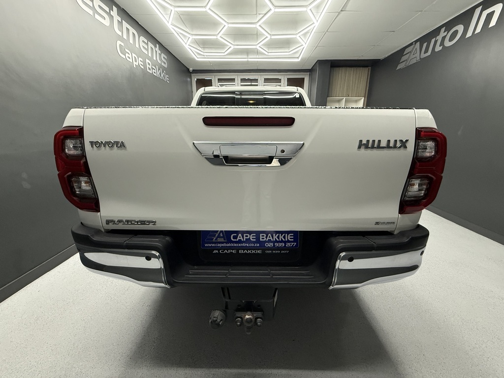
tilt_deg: -14.5
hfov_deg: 102.1
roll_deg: +0.1
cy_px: 189
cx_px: 252
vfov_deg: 85.7
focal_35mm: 14
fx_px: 204
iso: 320
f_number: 2.2
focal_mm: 2.22
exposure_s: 1/100
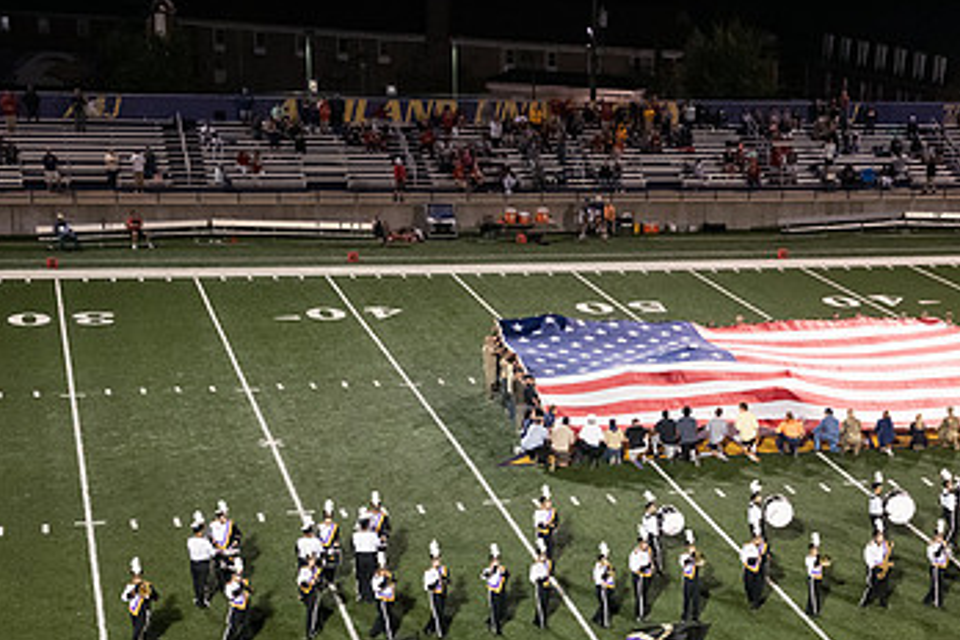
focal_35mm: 80
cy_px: 523
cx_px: 767
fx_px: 2133
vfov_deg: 16.9
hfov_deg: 24.9
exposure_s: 1/320
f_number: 4.5
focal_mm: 48
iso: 5000
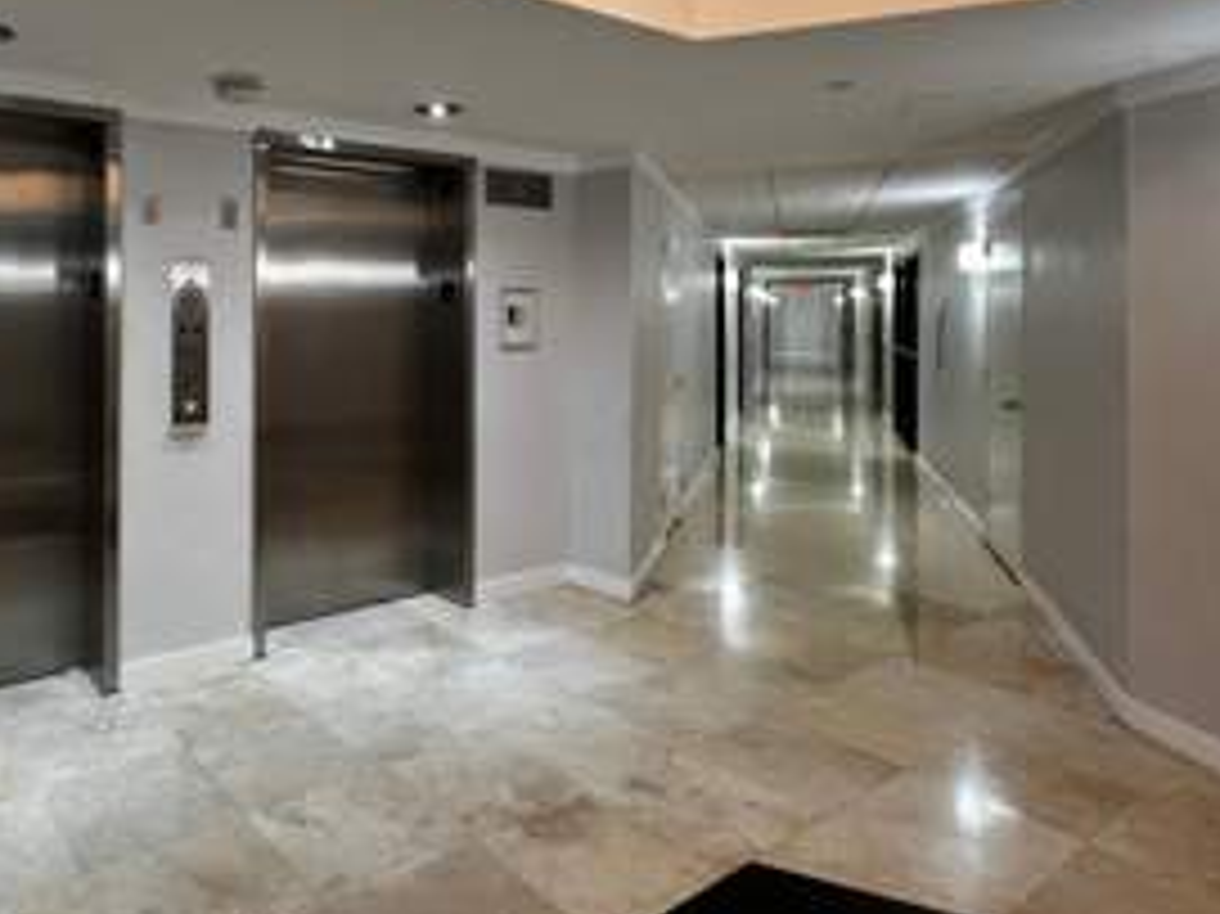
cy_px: 315
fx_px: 810
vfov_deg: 57.7
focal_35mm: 23
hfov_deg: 71.1
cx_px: 378
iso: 250
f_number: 1.8
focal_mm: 1.57
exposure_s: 1/60
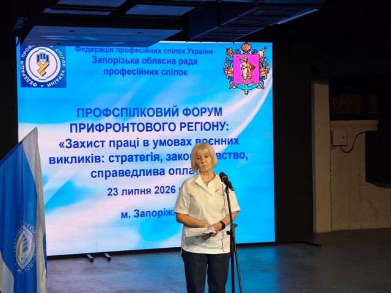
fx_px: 791
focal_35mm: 70
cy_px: 146
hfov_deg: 27.8
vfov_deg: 21.0
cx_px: 196
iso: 923
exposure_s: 1/100
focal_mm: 10.55
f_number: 2.68
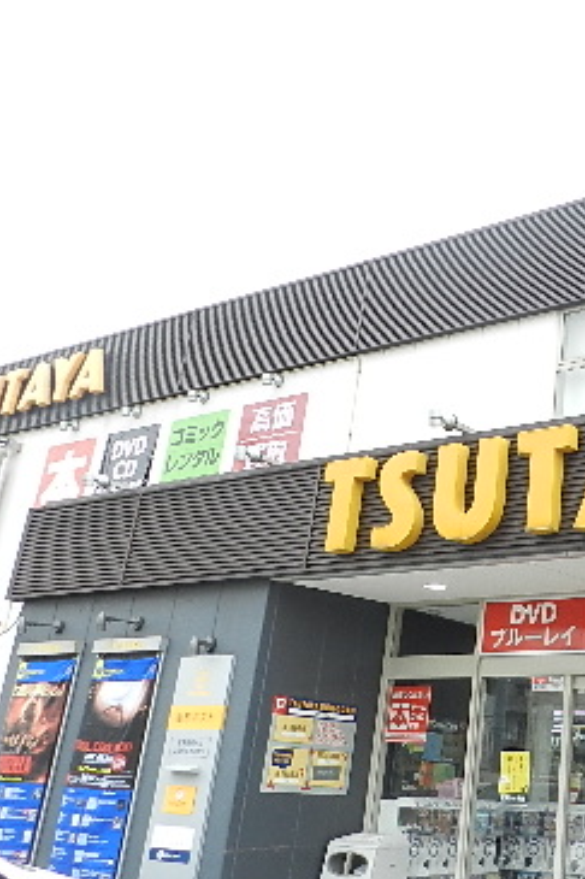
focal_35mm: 42
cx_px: 595
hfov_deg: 29.6
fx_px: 1025
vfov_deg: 46.2
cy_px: 364
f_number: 3.4
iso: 160
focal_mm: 4
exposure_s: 1/100
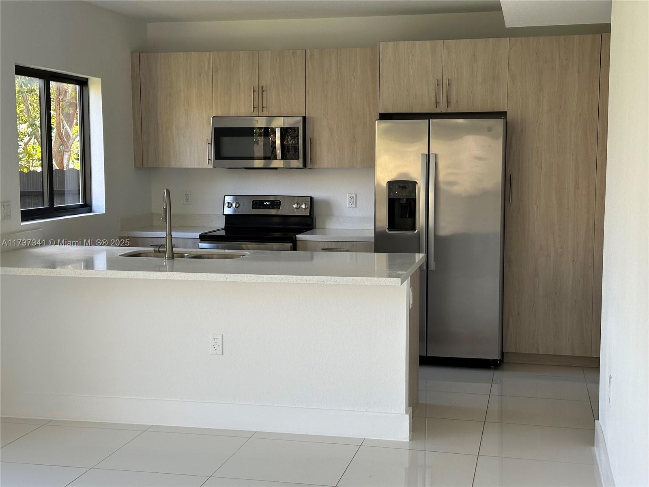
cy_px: 244
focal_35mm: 48
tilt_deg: -5.9
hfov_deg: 39.7
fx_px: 900
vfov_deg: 30.3
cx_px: 324
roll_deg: -0.2
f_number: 1.78
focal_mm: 6.86
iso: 80
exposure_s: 1/105
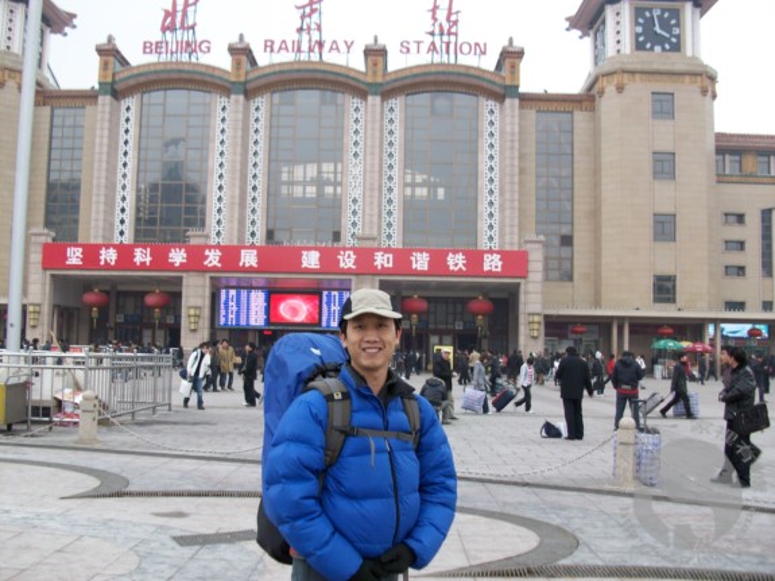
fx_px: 761
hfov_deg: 54.0
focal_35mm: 34
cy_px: 290
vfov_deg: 41.8
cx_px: 388
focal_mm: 5.7
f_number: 2.8
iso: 64
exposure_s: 1/72.4
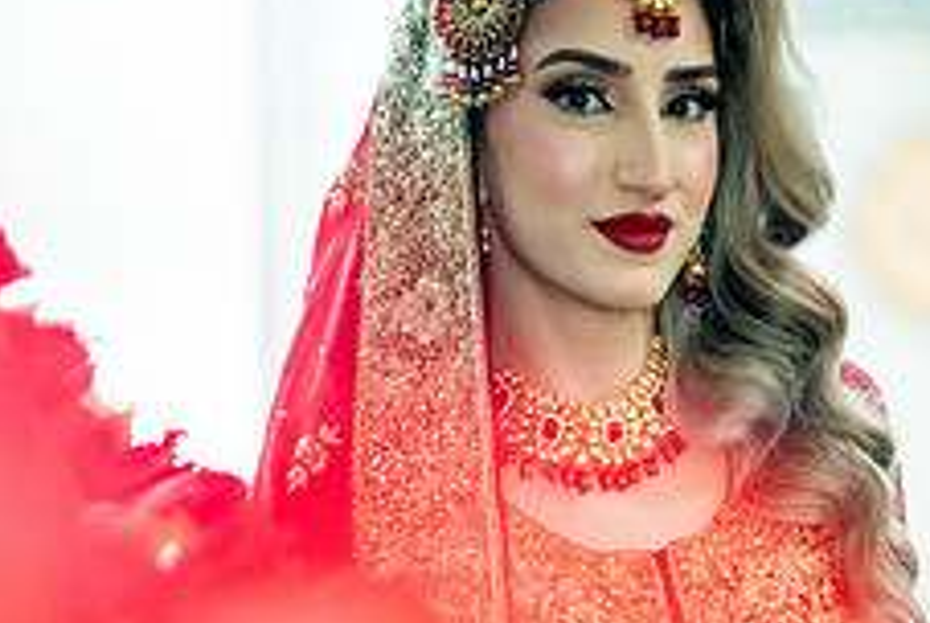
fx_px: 7682
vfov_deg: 4.6
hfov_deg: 6.9
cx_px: 606
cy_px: 537
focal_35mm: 297
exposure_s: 1/200
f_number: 2
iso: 800
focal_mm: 150
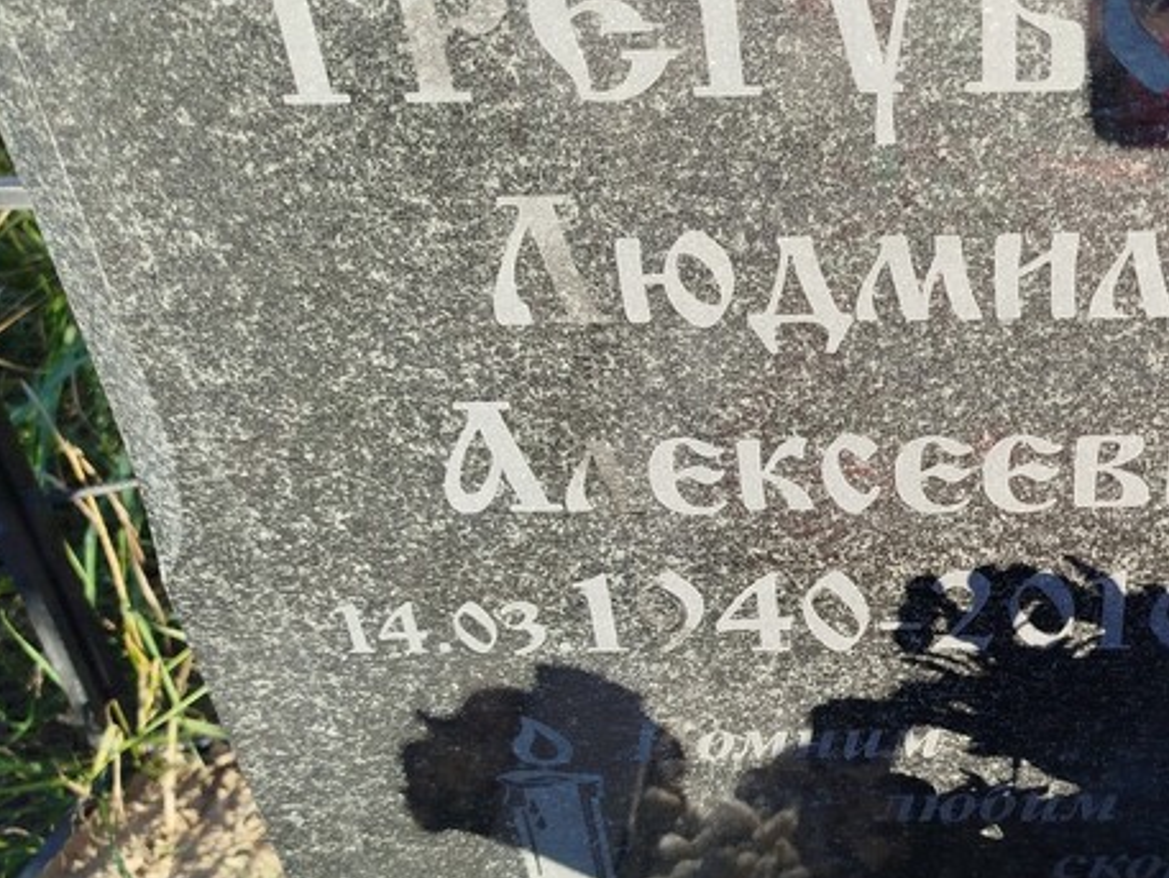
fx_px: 1419
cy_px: 548
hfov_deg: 42.9
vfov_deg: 34.2
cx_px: 926
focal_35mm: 42
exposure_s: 1/445
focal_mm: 5.31
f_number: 1.7
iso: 50
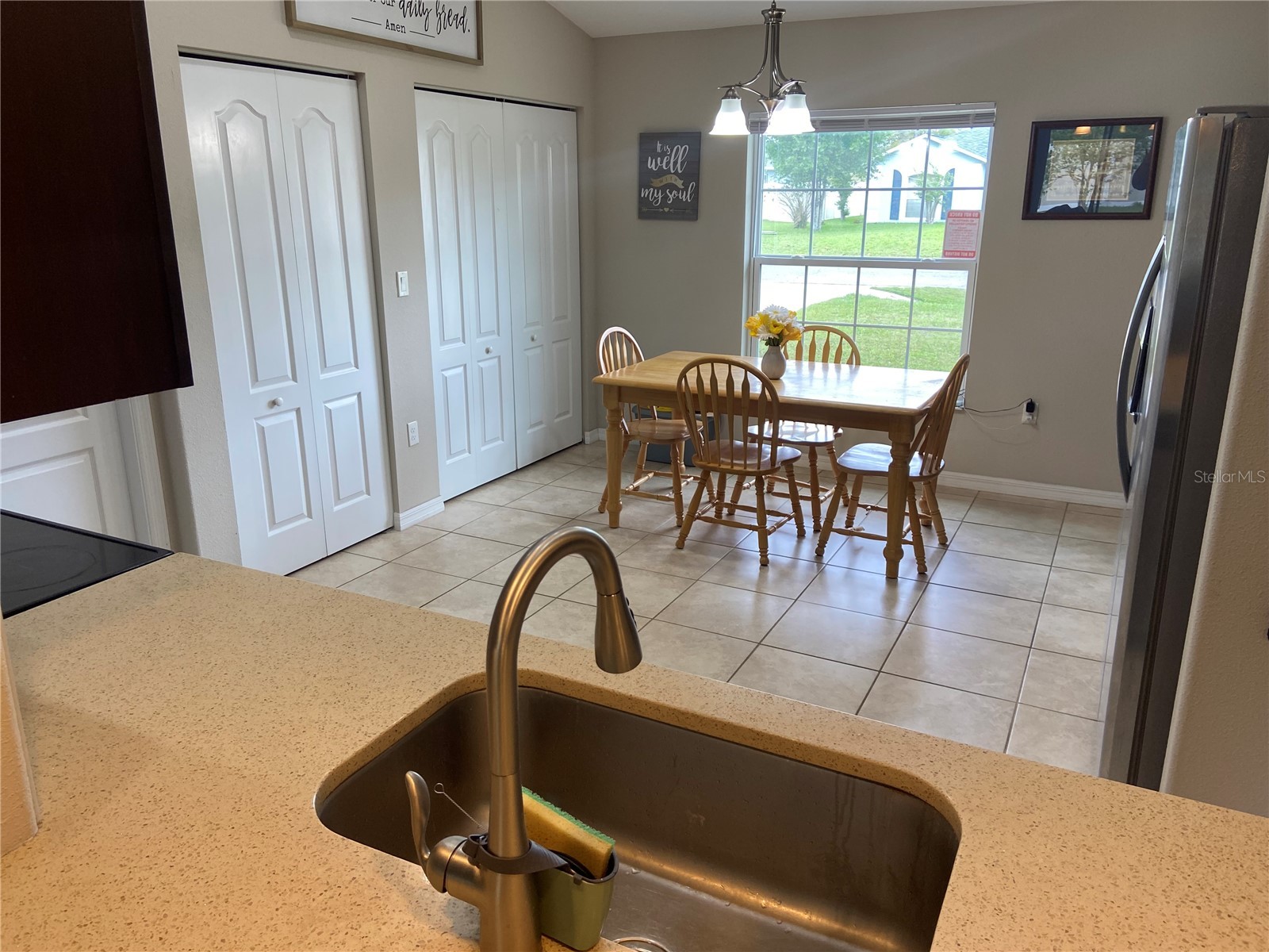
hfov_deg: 67.3
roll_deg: +0.8
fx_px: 953
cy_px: 476
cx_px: 634
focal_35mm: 26
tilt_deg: -16.3
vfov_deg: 53.1
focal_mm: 4.25
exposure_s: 1/120
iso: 100
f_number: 1.8
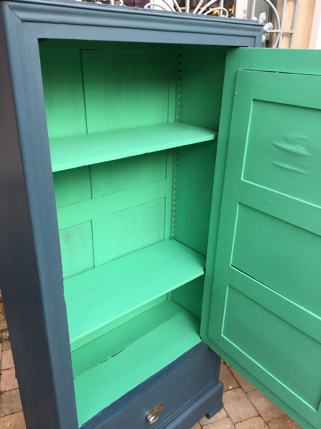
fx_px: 359
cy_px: 214
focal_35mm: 29
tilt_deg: -20.9
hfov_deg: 48.2
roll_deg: -1.5
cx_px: 160
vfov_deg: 61.7
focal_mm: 4.15
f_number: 2.2
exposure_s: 1/100
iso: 32
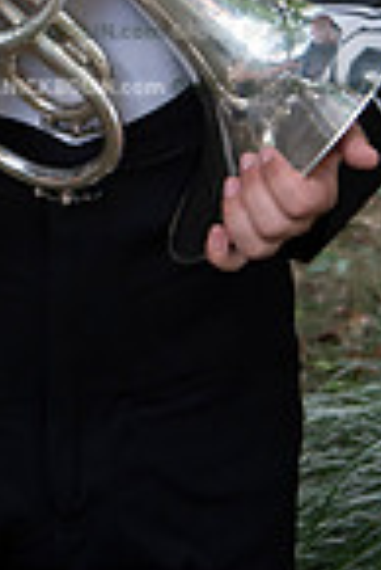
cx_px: -16
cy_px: -291
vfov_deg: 11.0
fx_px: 2850
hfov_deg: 7.6
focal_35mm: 180
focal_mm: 58
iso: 800
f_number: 8
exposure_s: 1/100
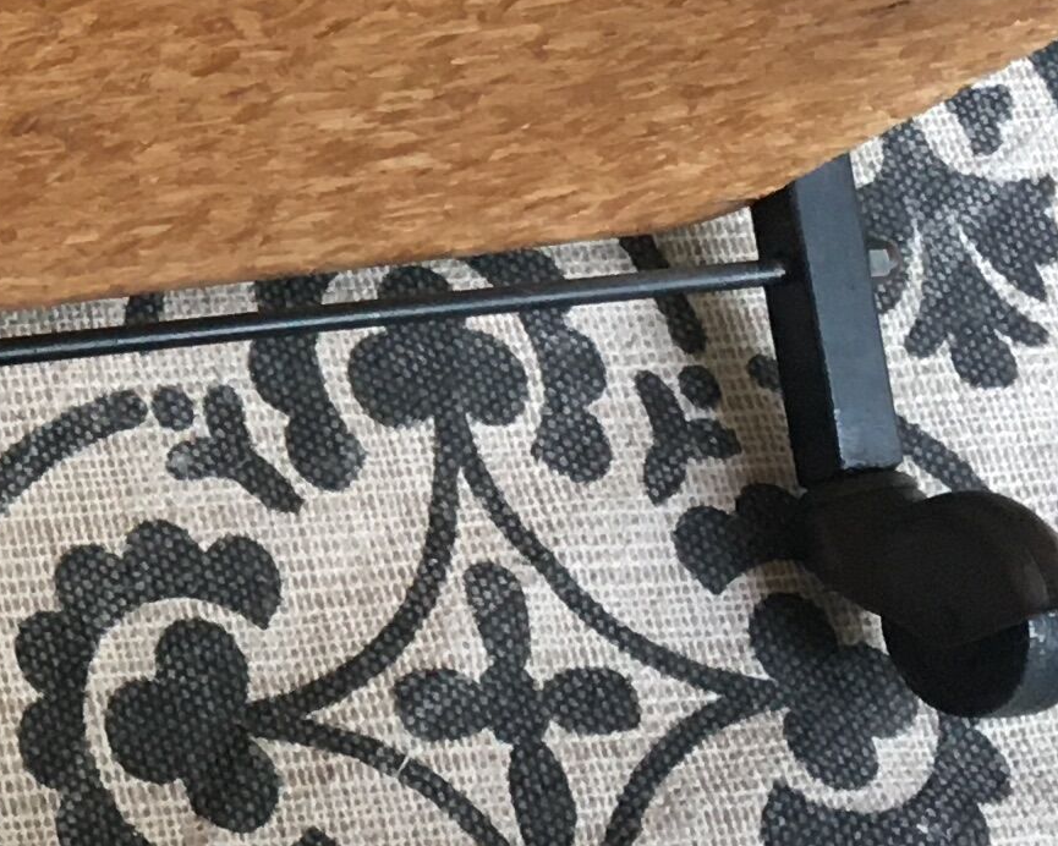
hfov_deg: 13.5
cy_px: -82
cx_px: -683
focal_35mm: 132
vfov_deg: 11.5
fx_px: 4133
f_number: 2.2
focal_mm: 4.15
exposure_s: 1/33
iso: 125
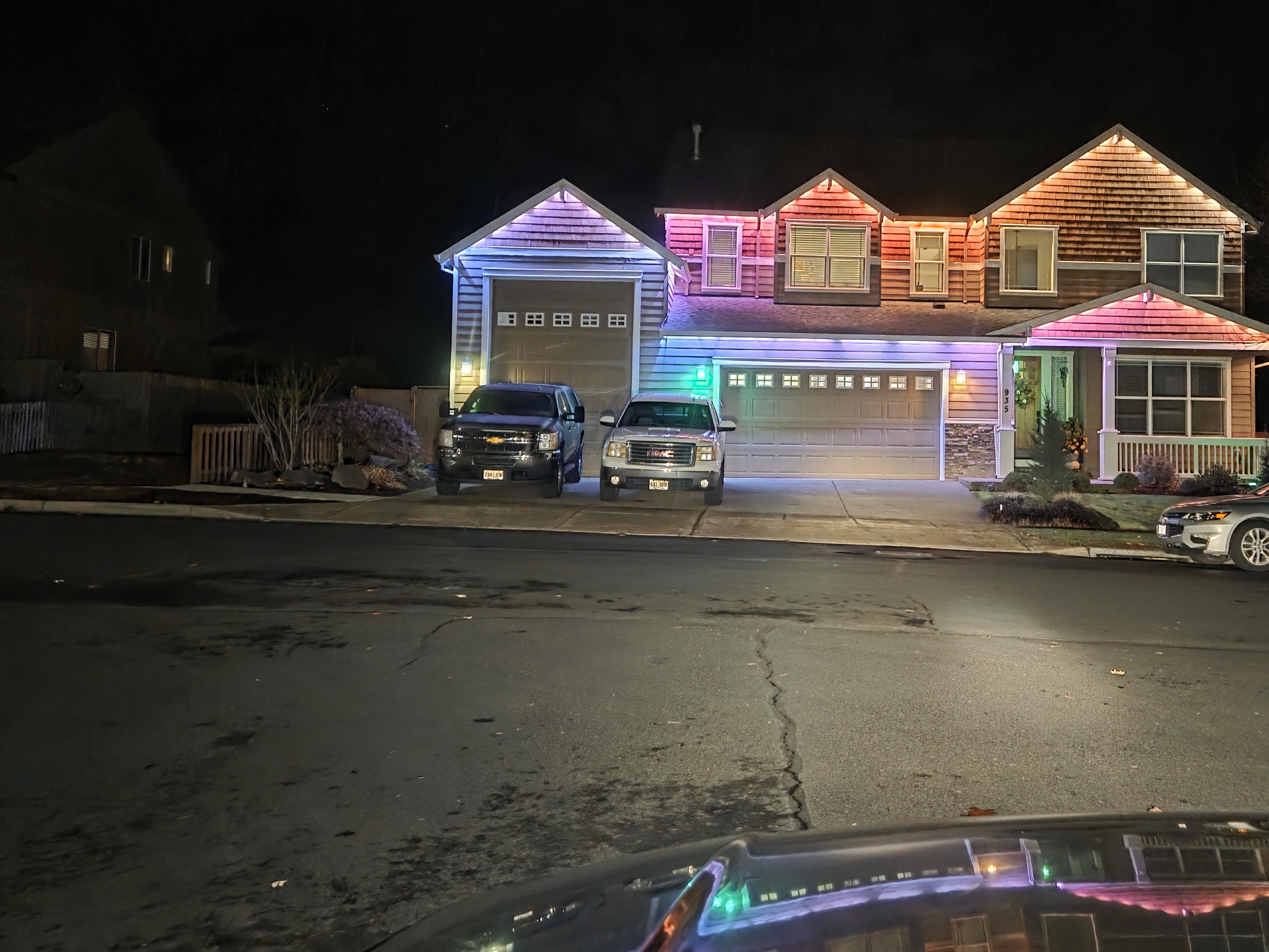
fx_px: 1320
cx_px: 839
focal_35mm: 36
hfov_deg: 50.5
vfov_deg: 39.4
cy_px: 351
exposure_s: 1/15
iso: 2500
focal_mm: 5.4
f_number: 1.8
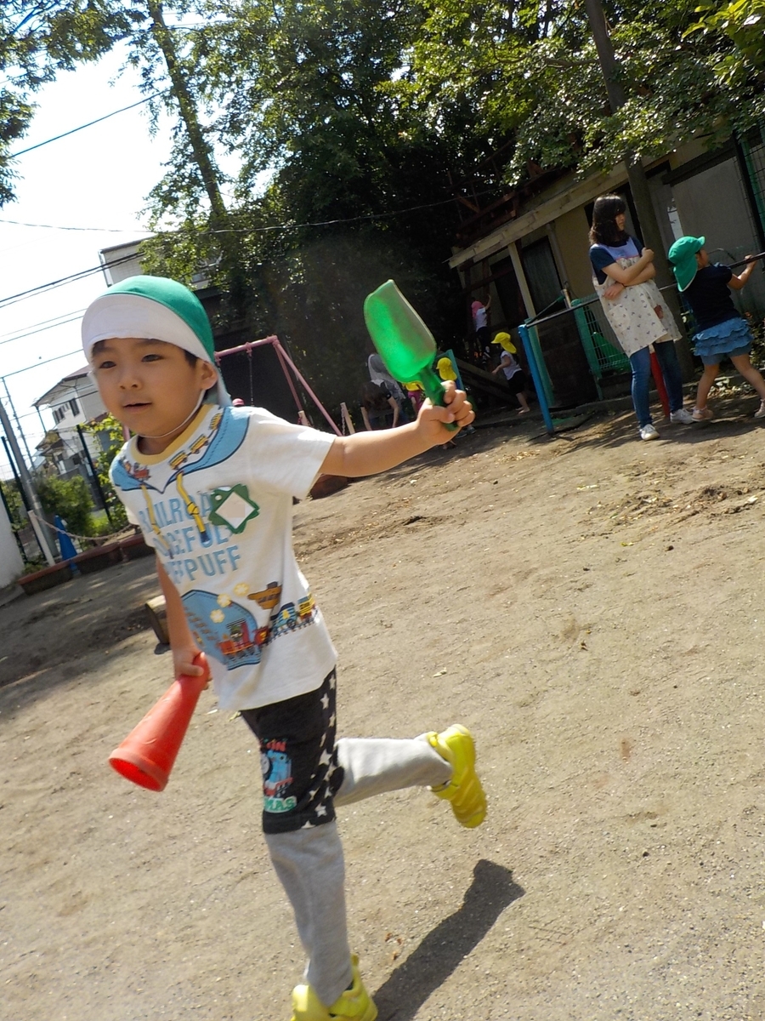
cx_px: 382
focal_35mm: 30
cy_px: 510
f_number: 3.3
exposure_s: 1/640
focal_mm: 4.1
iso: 125
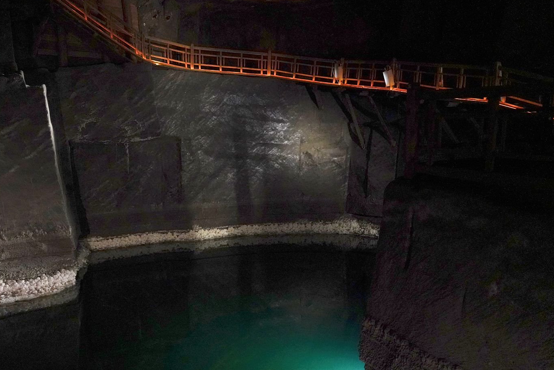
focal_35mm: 35
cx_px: 179
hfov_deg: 53.2
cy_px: 258
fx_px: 539
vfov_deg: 37.3
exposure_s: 1/80
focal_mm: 24
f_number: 2.8
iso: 6400
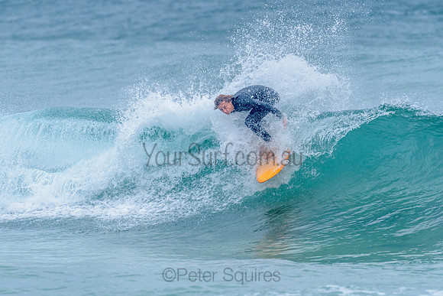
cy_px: 116
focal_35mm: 628
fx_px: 7726
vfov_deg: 2.2
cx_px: 243
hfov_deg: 3.3
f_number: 5.6
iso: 800
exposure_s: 1/2000
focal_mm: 500
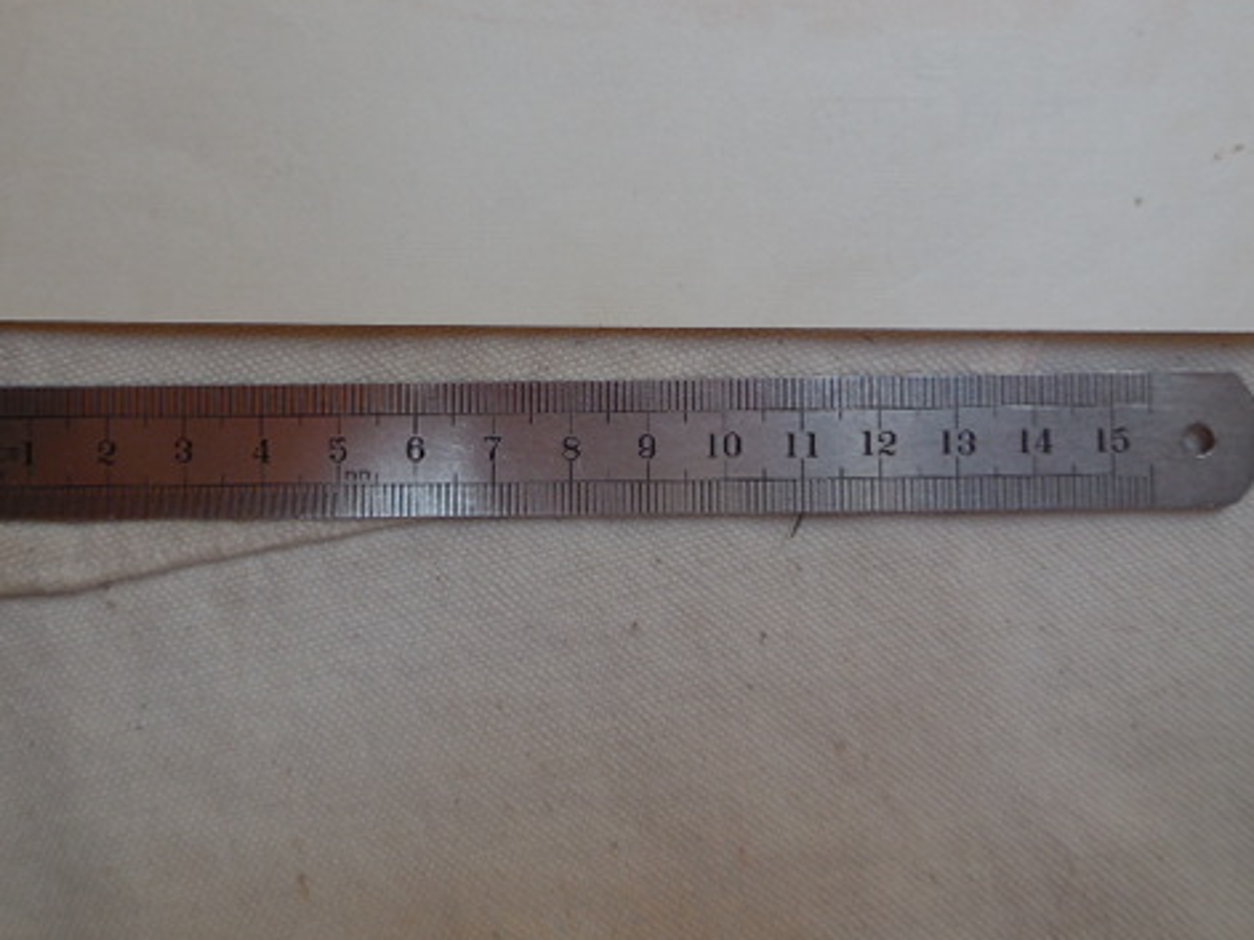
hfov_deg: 53.9
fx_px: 1231
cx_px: 575
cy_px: 306
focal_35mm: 34
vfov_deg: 41.2
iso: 160
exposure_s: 1/250
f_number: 3.1
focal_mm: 4.5
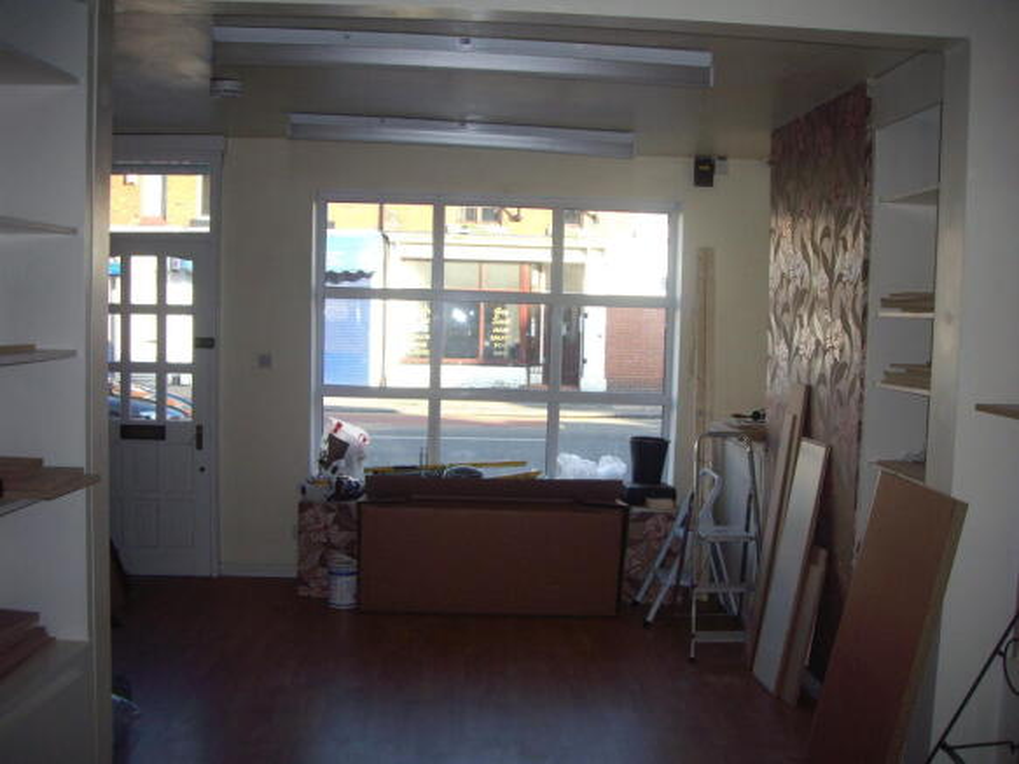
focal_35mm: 38
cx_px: 510
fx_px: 1118
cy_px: 382
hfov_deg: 49.0
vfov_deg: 37.7
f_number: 2.7
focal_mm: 6.2
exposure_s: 1/125
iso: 100
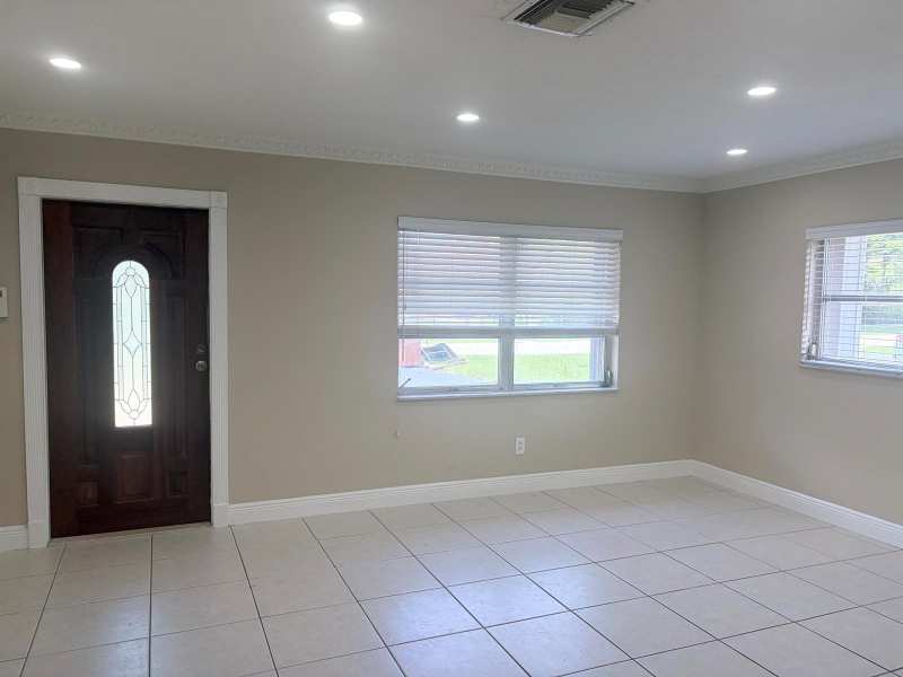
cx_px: 452
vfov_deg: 53.1
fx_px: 678
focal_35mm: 26
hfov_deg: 67.3
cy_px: 338
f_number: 1.6
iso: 125
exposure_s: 1/219
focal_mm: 5.96
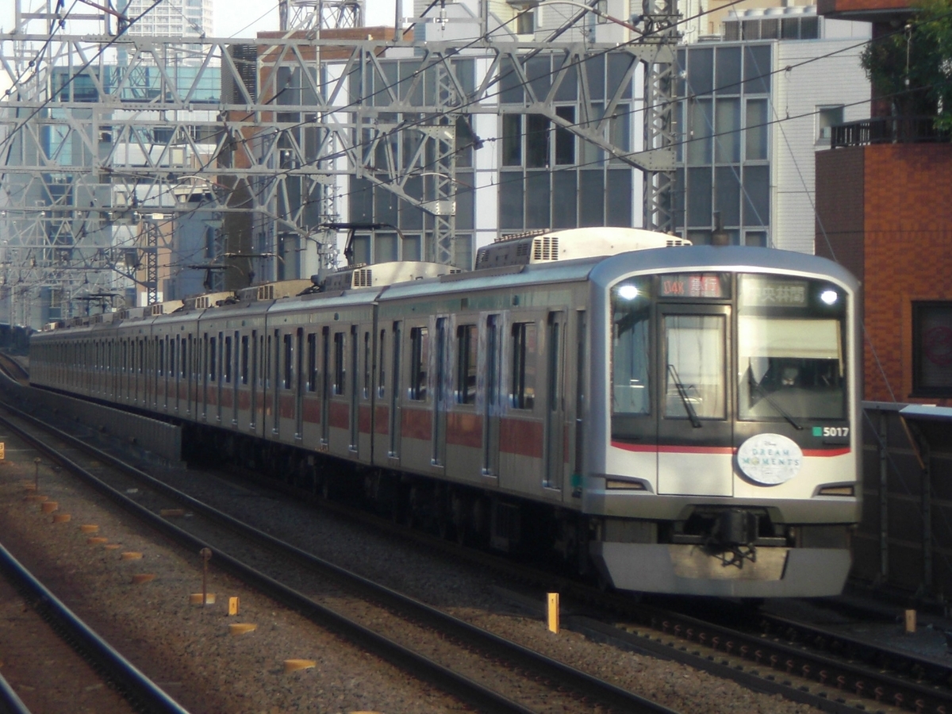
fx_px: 3135
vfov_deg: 13.0
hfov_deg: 17.3
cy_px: 357
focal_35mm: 114
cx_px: 476
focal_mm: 18.9
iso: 100
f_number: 5.9
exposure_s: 1/125
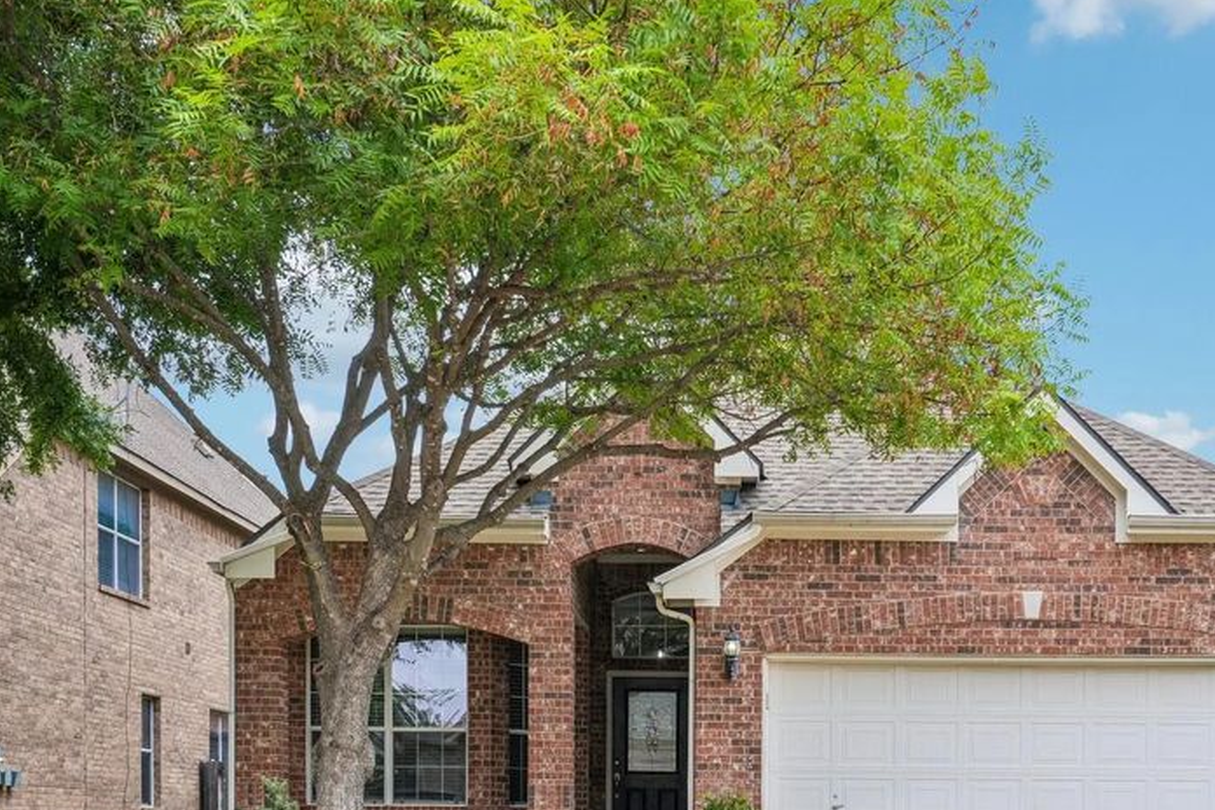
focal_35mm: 50
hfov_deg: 39.2
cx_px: 796
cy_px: 528
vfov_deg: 26.9
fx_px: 1687
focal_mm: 34
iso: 100
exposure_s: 1/160
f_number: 8
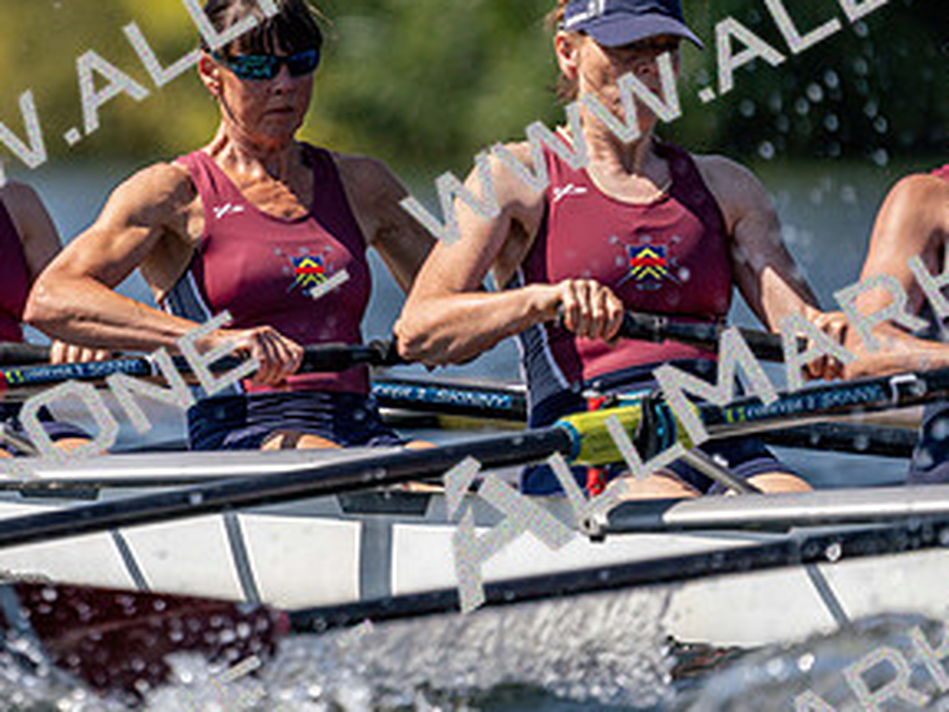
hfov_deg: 1.7
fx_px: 31911
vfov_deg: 1.3
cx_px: 161
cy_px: 302
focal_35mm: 1164
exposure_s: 1/2000
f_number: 6.3
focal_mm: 600
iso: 250
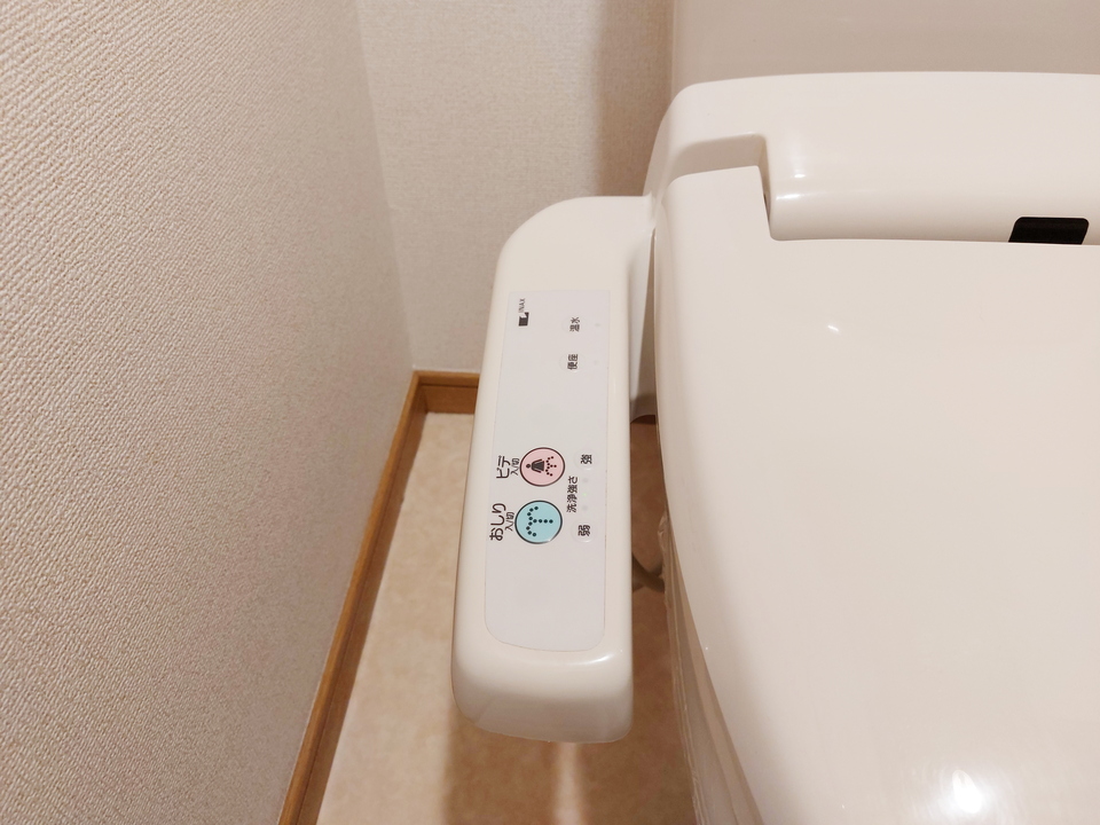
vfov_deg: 56.8
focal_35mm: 24
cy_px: 412
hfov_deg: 71.6
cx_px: 550
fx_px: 763
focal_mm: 5.23
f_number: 1.8
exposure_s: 1/24
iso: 125
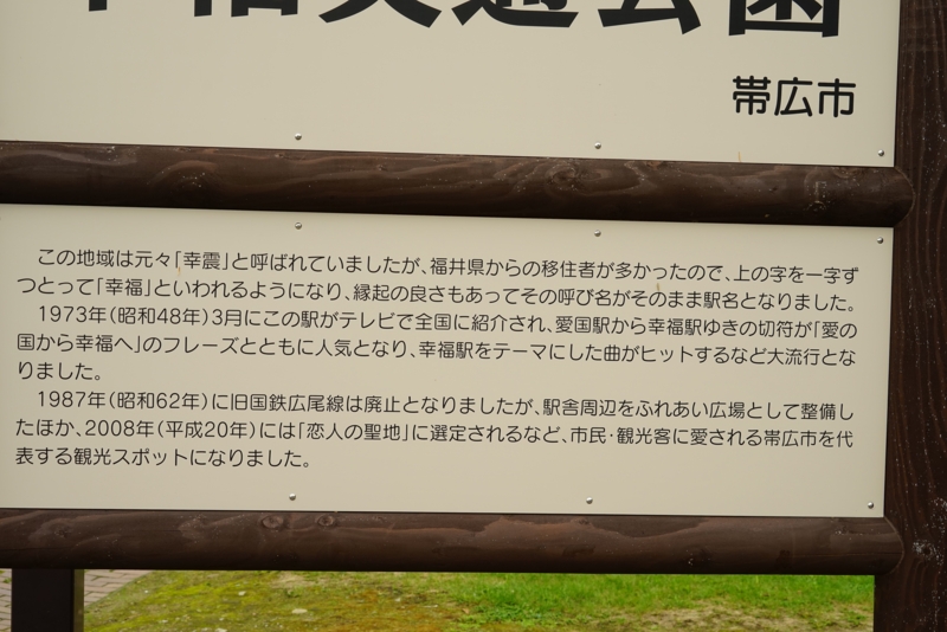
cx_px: 474
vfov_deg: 27.5
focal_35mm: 49
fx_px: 1289
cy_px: 316
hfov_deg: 40.3
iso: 100
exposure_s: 1/100
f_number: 9
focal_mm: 49
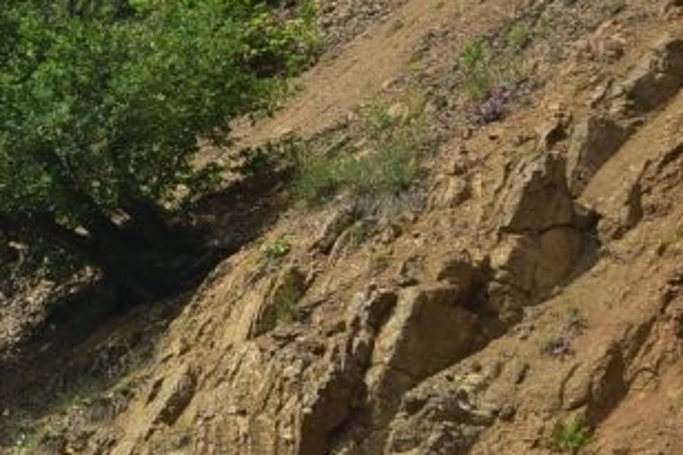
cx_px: -508
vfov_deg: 6.4
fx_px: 4001
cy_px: 696
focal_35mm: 211
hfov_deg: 9.3
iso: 320
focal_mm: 50
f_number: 20
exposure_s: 1/125
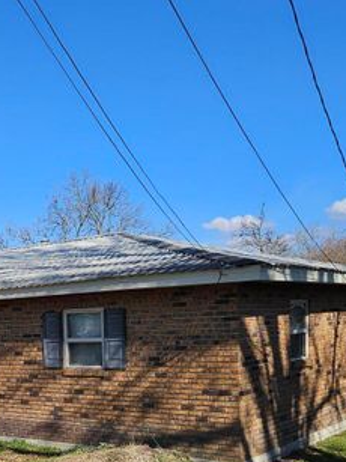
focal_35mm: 50
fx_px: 667
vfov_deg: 36.7
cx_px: 44
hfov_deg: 28.1
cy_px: 380
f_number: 1.8
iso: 25
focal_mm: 5.4
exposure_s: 1/2077
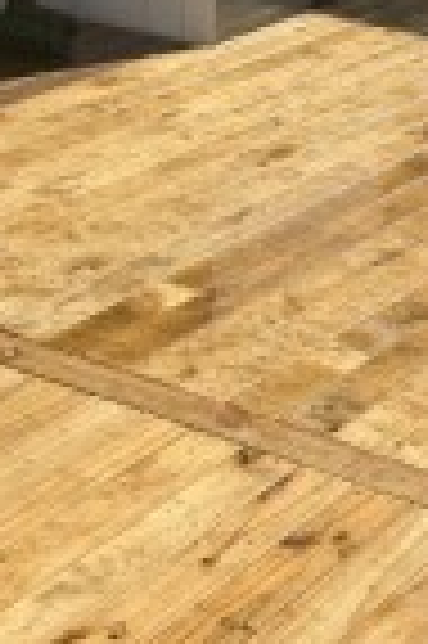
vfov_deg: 19.5
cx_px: 433
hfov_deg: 12.8
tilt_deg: -22.4
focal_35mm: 105
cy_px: 261
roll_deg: -4.2
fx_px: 1877
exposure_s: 1/4673
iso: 80
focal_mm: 6.76
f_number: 1.78
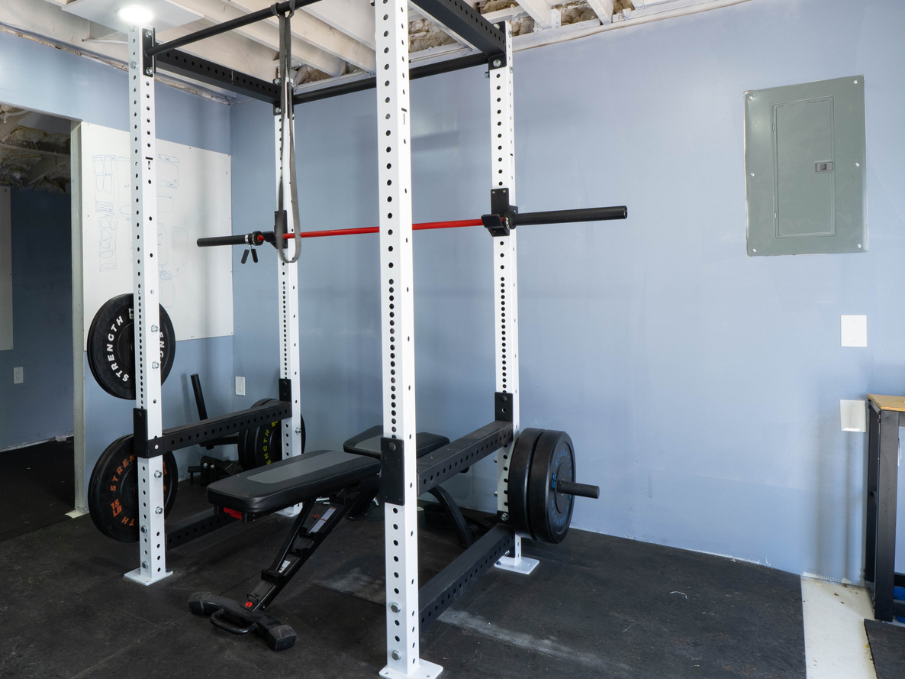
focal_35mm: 25
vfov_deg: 54.6
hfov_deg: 66.9
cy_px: 285
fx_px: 653
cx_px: 278
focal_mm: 12
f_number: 11
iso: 160
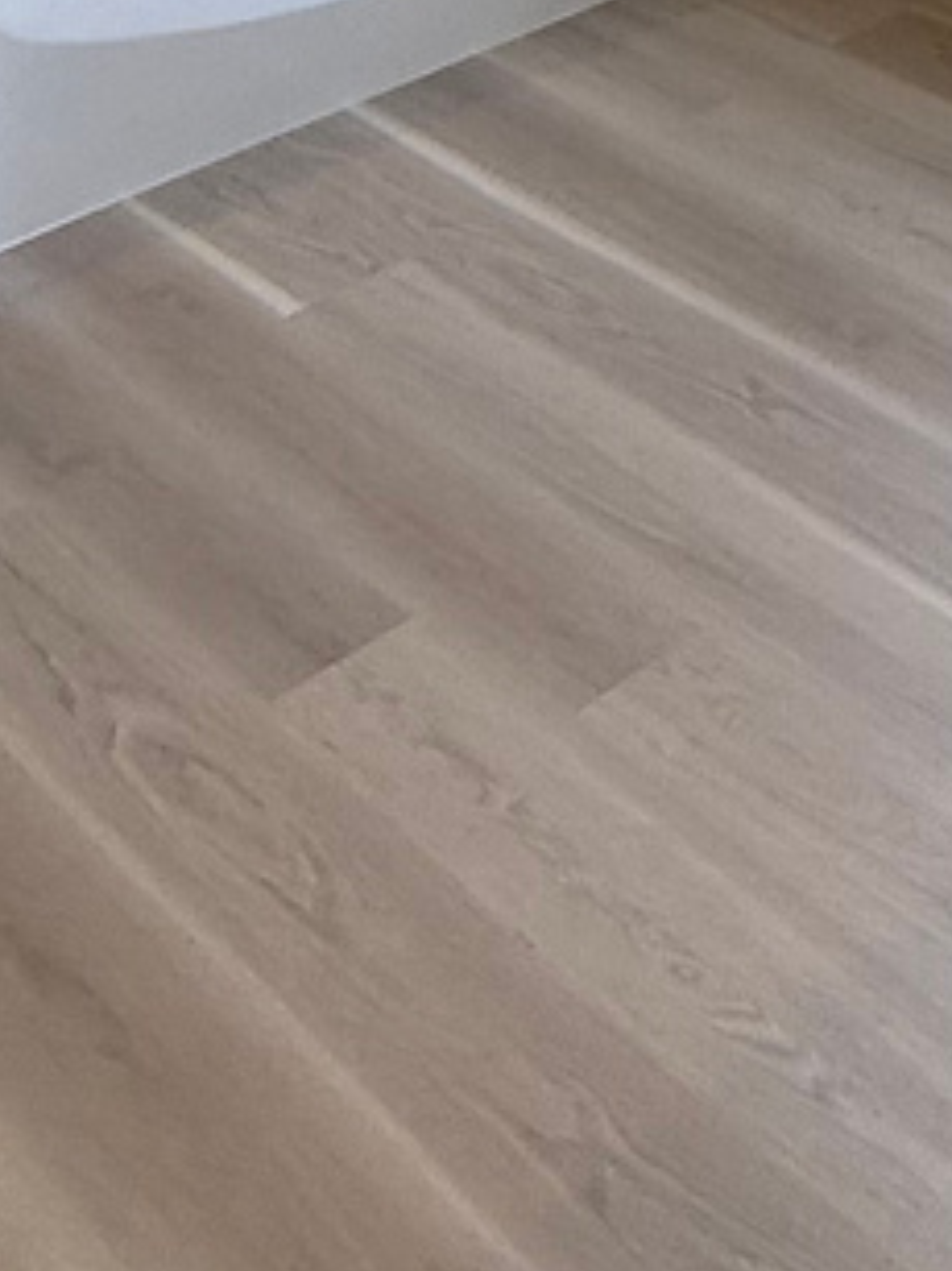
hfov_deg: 20.9
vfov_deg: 23.5
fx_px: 2569
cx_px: 679
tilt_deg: -11.8
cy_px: -513
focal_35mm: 70
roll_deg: +0.2
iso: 64
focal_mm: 2.22
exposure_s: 1/134
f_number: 2.2
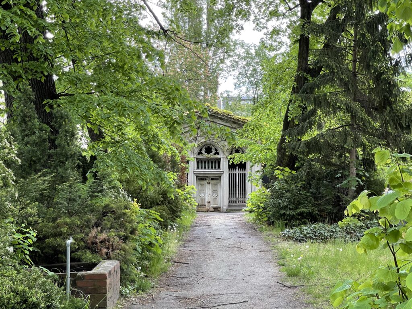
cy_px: 154
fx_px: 762
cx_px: 206
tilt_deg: +1.7
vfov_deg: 22.9
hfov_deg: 30.3
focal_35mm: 64
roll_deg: -0.2
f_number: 2.2
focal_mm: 7.5
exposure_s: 1/122
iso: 64
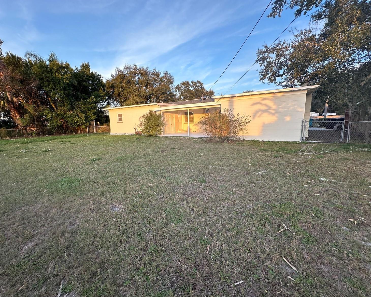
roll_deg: +1.7
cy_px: 149
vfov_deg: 84.0
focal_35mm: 15
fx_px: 165
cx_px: 175
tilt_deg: -9.3
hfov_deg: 96.7
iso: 40
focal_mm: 2.22
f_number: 2.2
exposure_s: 1/140
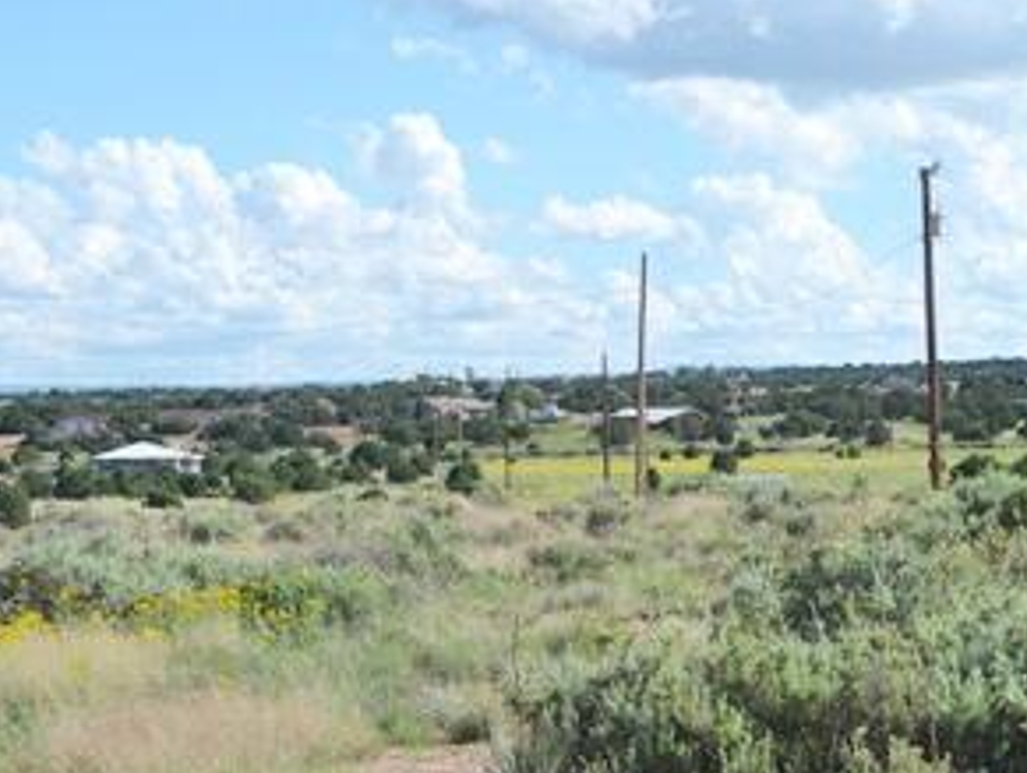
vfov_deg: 15.6
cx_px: 205
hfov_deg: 20.4
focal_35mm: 95
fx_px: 2822
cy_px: 501
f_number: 8
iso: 100
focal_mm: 32
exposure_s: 1/250
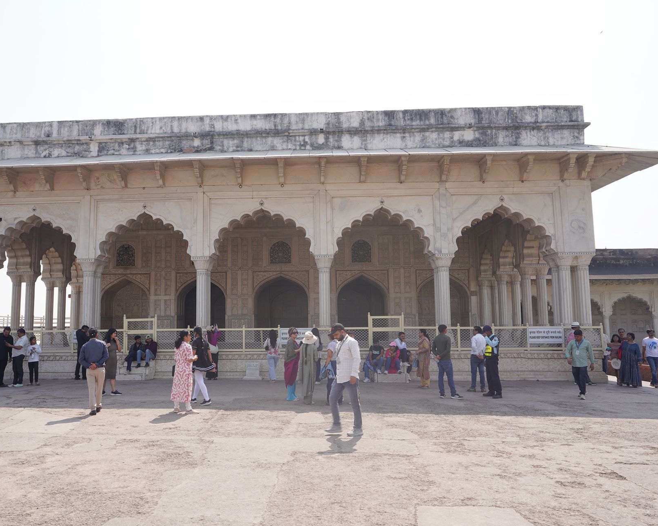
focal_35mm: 28
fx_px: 545
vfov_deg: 51.5
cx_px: 287
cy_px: 259
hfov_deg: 62.0
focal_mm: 24
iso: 100
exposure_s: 1/100
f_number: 11
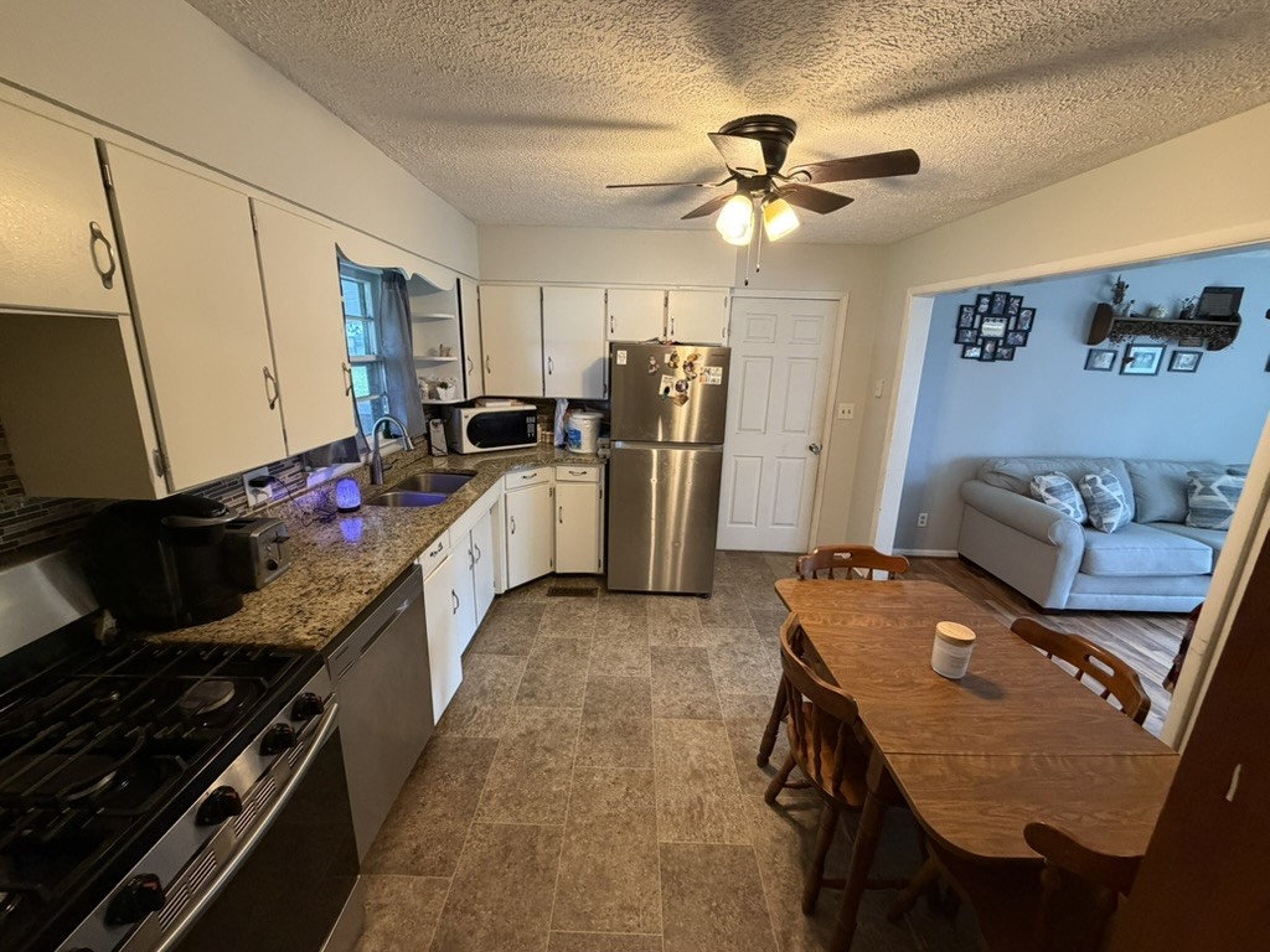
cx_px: 635
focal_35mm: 14
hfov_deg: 102.1
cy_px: 476
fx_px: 514
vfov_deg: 85.7
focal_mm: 2.22
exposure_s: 1/60
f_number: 2.2
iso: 400
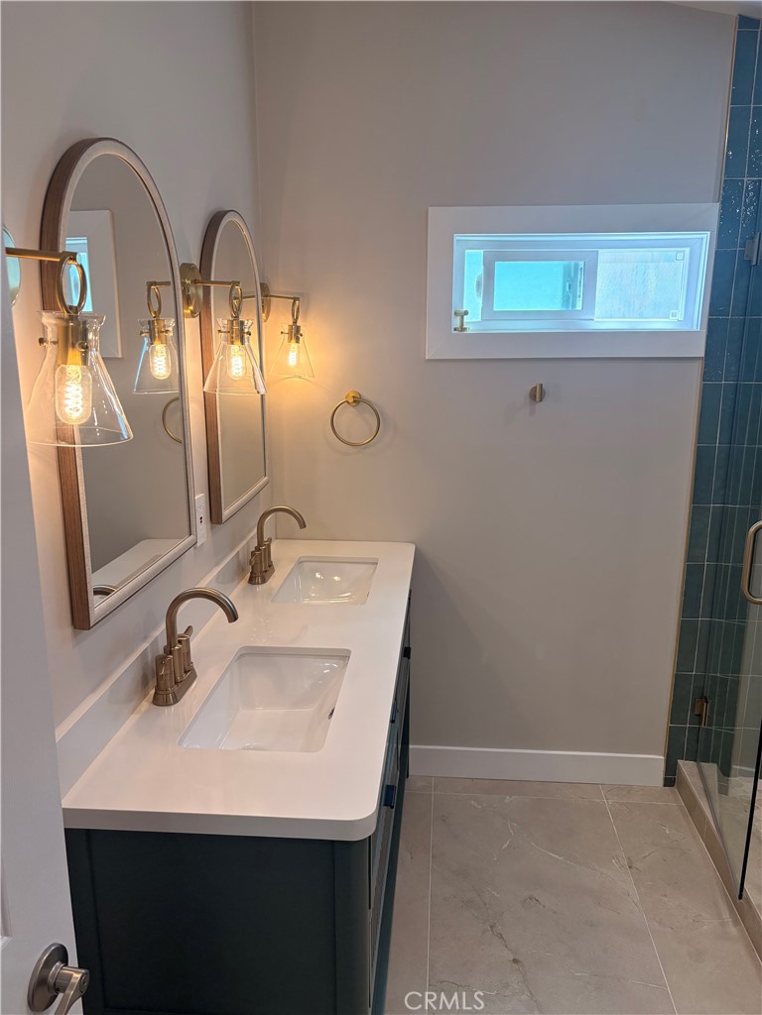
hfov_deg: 53.1
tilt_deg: -12.8
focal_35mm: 26
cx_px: 381
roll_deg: -0.3
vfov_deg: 67.3
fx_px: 763
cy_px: 508
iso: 100
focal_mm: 5.96
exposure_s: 1/236
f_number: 1.6
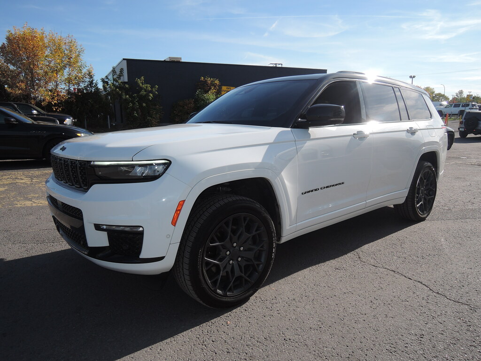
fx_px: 333
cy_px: 180
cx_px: 240
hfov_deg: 71.6
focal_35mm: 24
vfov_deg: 56.8
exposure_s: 1/1000
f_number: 2.8
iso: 80
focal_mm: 5.1
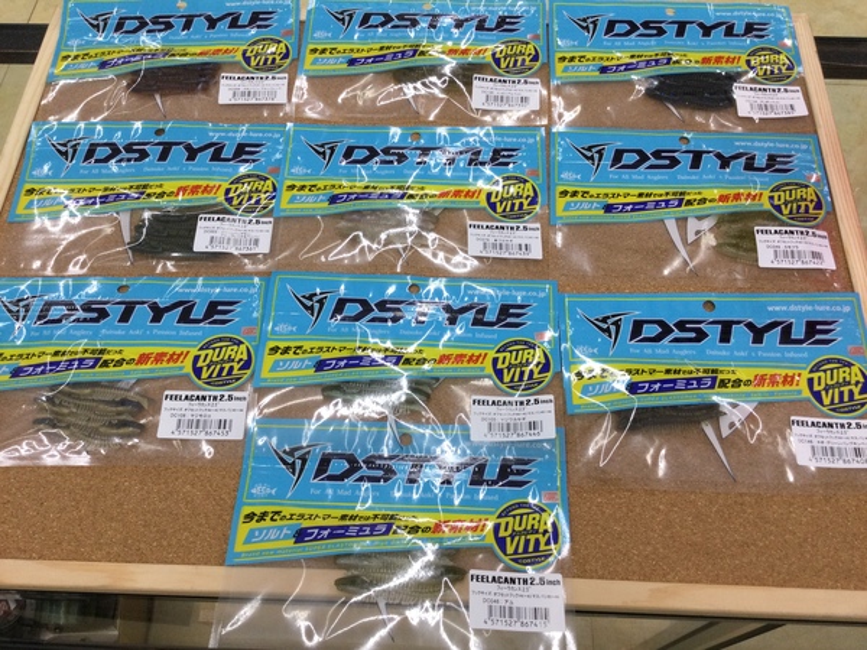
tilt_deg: -62.4
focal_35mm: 31
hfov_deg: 58.4
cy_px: 325
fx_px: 776
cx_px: 434
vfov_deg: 45.4
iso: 25
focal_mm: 3.3
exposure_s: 1/40
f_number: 2.4
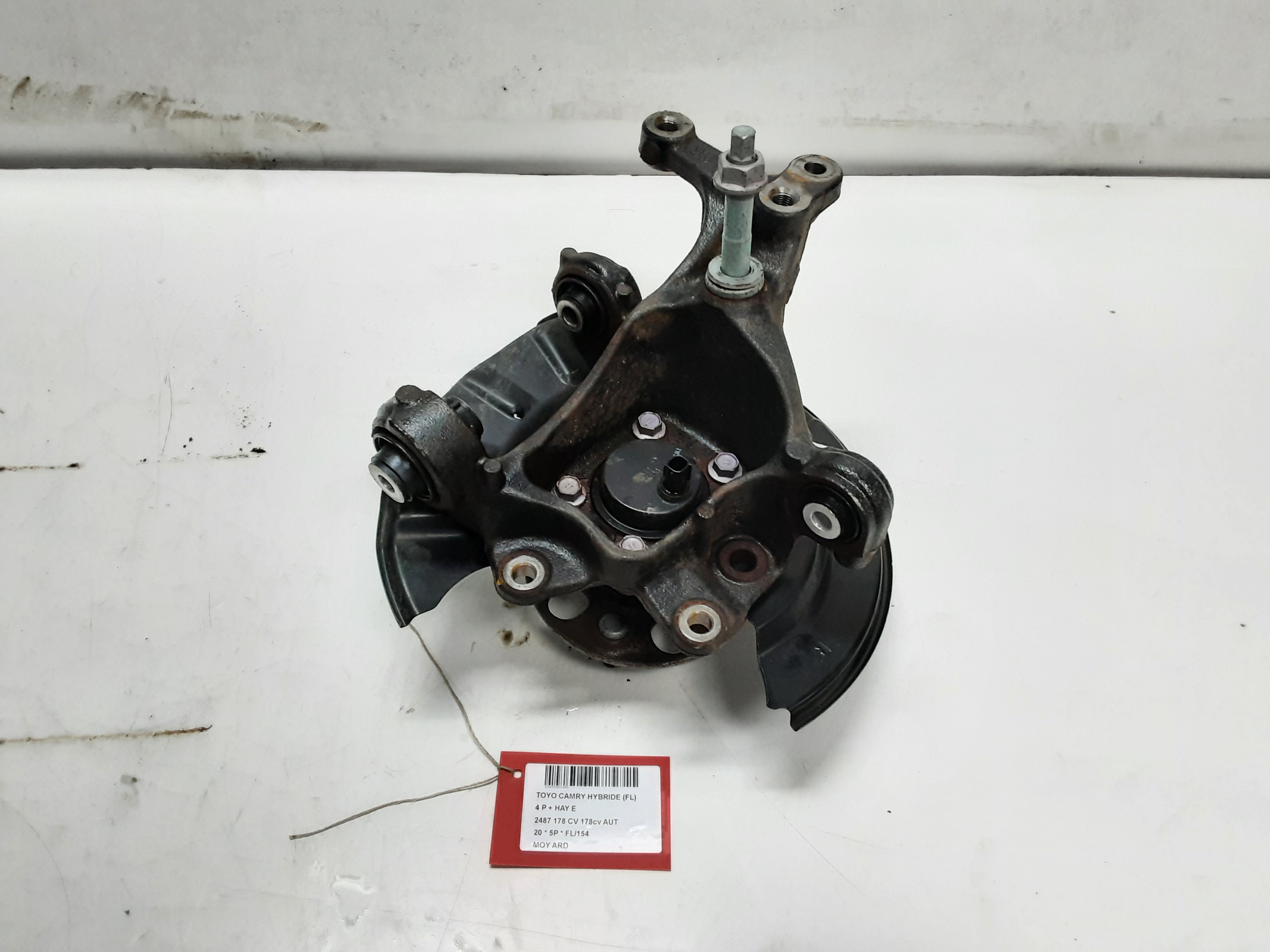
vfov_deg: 51.4
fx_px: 991
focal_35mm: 27
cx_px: 635
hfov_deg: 65.3
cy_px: 476
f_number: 1.9
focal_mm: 2.91
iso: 125
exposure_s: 1/50
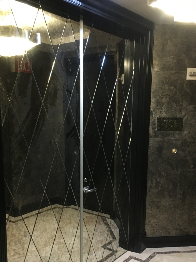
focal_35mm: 38
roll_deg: -0.5
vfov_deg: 48.5
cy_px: 163
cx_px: 80
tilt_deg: -9.9
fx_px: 287
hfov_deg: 37.6
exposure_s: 1/4
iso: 50
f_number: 2.2
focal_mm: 4.15
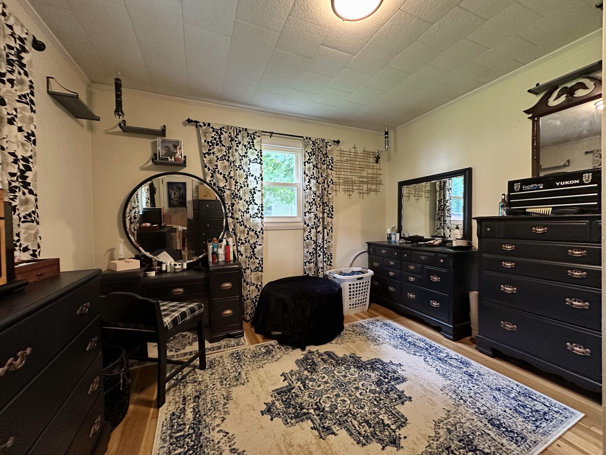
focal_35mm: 14
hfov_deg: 102.1
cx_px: 303
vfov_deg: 85.7
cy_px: 228
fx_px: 245
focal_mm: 2.22
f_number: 2.2
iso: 500
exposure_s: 1/60
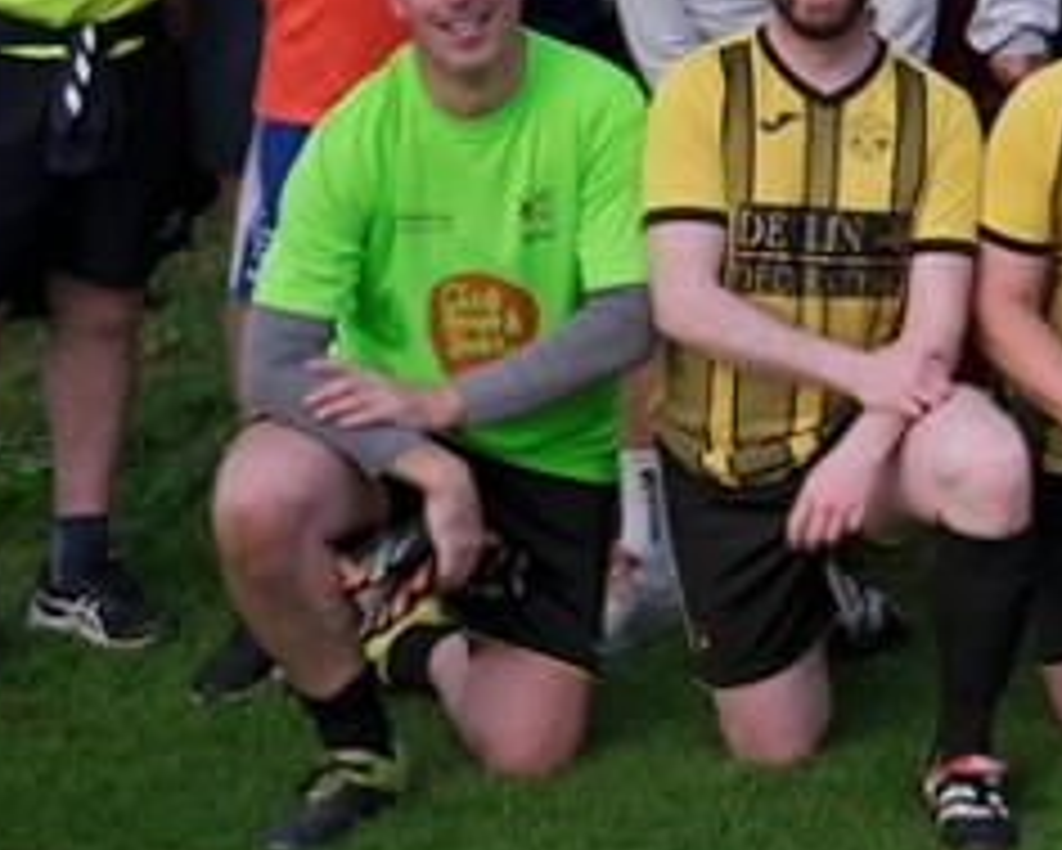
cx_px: 1737
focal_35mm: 136
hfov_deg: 13.1
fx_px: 4276
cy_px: -270
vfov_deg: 11.1
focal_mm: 25.4
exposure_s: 1/400
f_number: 4.5
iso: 1000
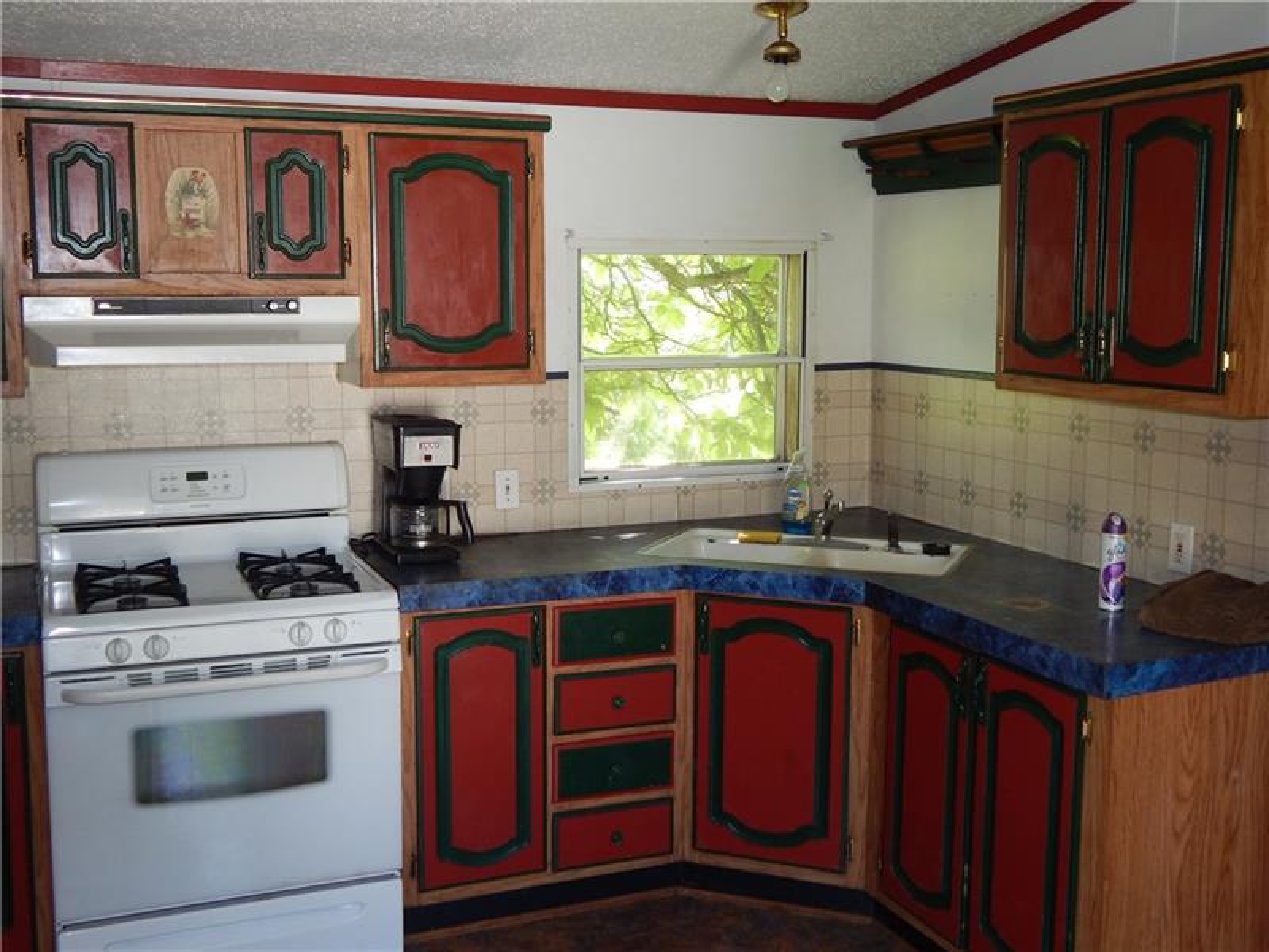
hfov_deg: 49.0
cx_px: 634
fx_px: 1393
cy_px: 476
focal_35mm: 38
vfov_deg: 37.7
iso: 125
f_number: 3.4
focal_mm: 6.8
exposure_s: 1/30
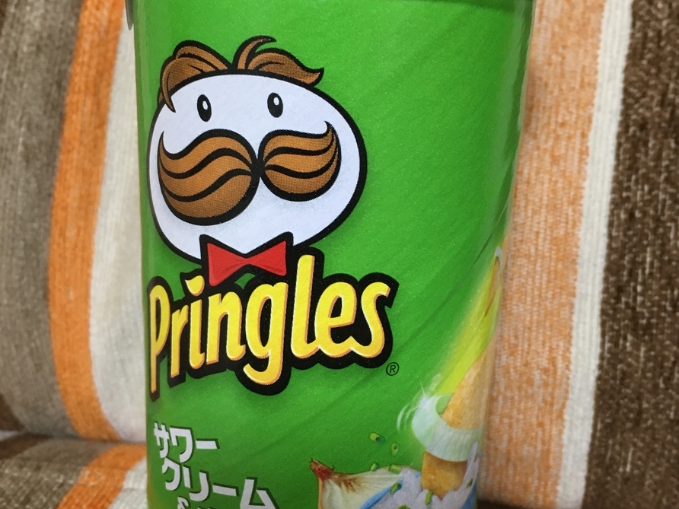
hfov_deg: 47.9
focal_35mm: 39
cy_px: 266
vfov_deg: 36.8
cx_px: 340
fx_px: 765
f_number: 2.2
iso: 80
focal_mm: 4.15
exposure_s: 1/30
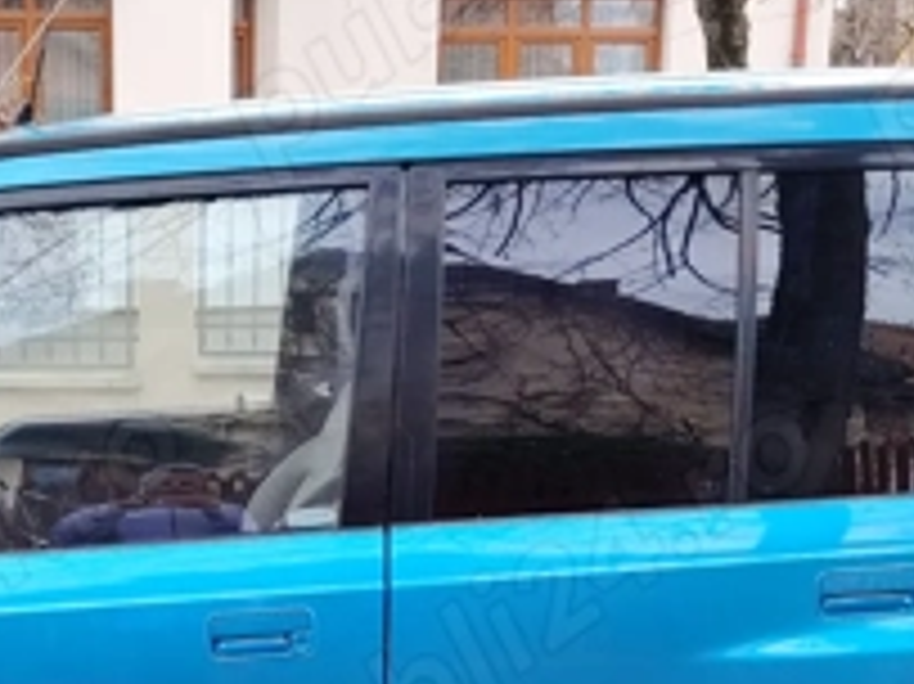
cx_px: 203
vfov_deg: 20.1
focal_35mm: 71
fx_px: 1874
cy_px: 675
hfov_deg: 27.0
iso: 100
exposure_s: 1/169
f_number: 1.75
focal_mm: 5.25
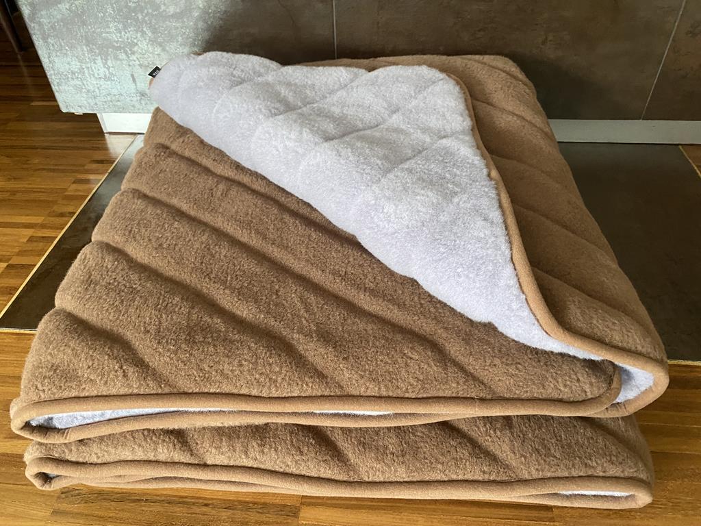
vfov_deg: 53.1
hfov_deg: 67.3
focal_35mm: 26
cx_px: 350
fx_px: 527
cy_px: 263
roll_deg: +1.5
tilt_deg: -42.0
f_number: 1.8
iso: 500
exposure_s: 1/44
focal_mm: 4.25
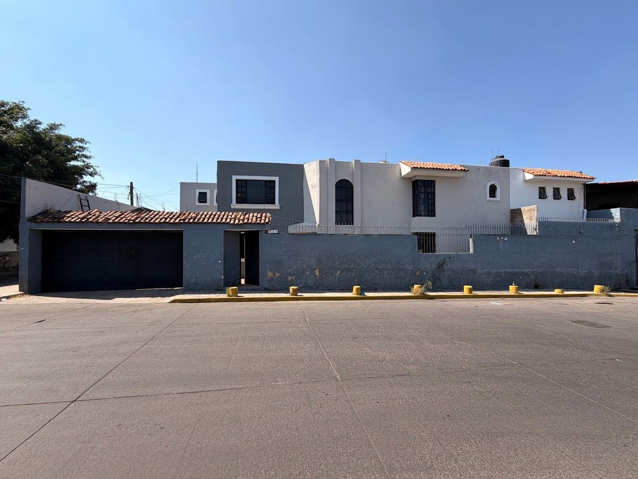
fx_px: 258
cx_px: 319
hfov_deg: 102.1
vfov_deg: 85.7
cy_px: 240
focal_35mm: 14
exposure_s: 1/770
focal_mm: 2.22
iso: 25
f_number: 2.2
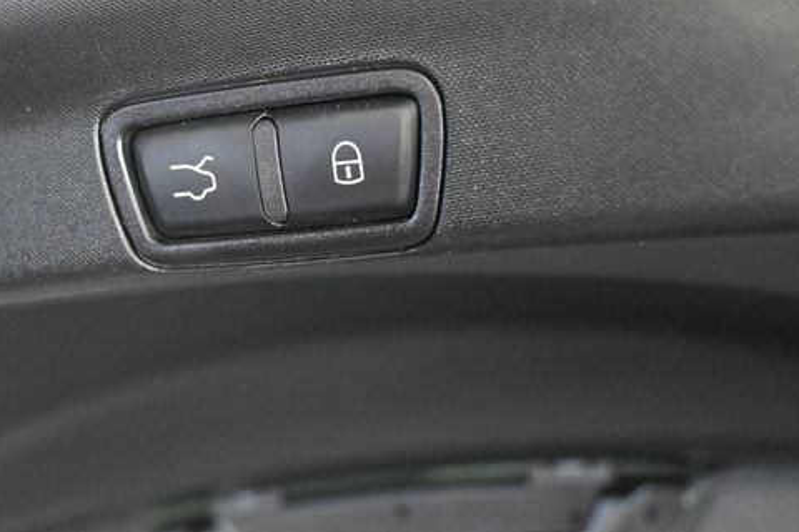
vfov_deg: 20.0
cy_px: 180
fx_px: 1509
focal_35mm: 68
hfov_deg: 29.5
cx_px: 286
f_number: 5
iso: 10000
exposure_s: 1/60
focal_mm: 34
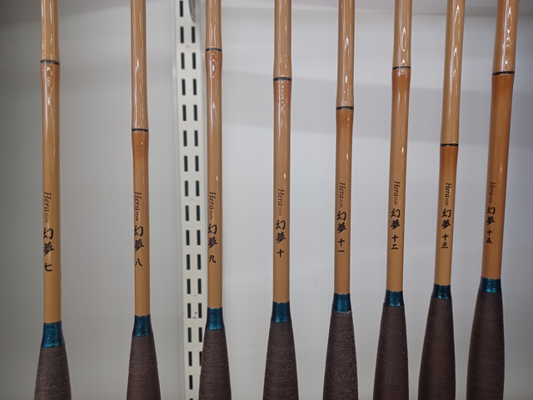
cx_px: 266
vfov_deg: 54.9
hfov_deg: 69.4
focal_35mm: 25
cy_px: 200
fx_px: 385
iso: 160
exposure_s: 1/50
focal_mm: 4.6
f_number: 1.8
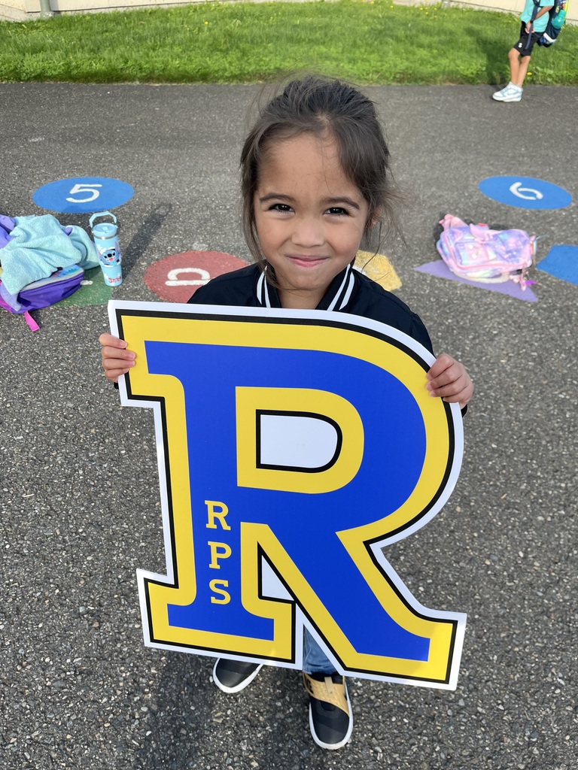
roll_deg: -3.1
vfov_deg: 67.3
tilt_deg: -39.9
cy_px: 385
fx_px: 579
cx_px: 289
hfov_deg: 53.1
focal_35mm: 26
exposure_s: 1/913
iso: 50
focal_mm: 5.1
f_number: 1.6
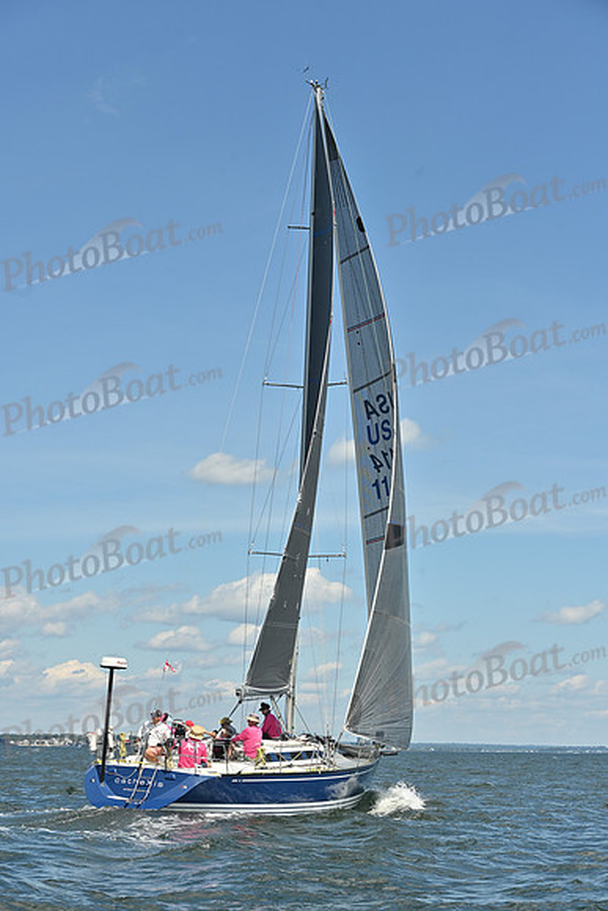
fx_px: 1772
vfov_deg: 28.8
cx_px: 304
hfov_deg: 19.5
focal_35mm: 70
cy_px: 456
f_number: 9
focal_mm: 70
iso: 250
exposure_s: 1/1250
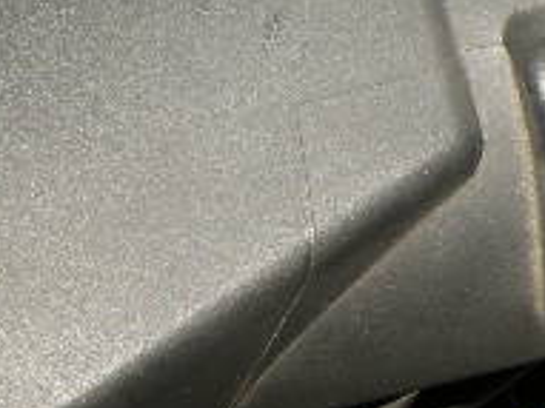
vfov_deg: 15.2
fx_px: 1479
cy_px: -77
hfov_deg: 18.7
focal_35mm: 94
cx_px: 785
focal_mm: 4.7
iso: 64
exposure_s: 1/60
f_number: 2.8
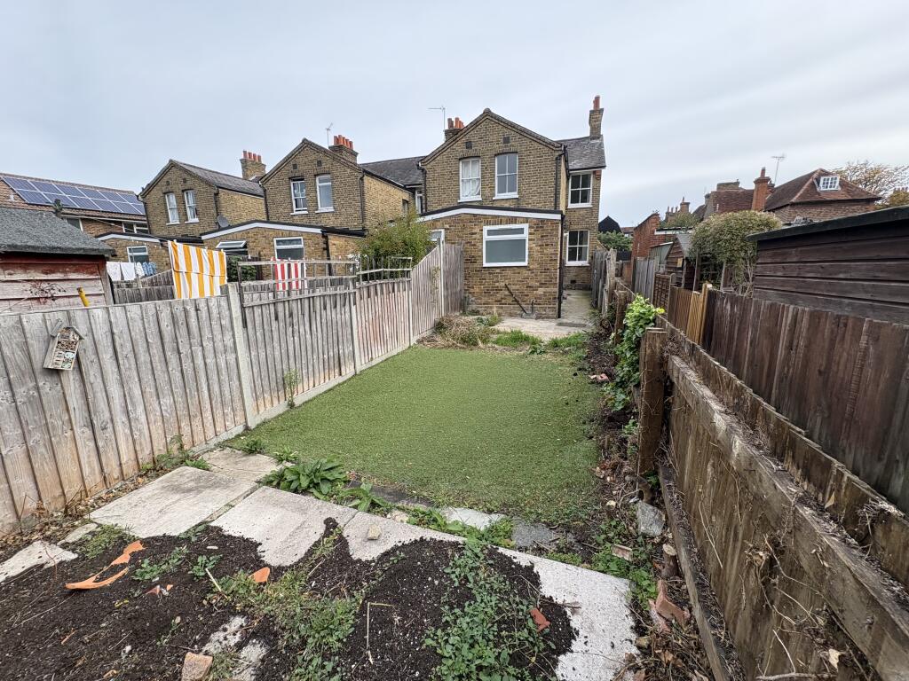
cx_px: 454
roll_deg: +1.8
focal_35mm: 14
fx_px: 368
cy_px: 340
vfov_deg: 85.7
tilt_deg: -11.0
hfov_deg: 102.1
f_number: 2.2
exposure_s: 1/544
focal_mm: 2.22
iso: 64
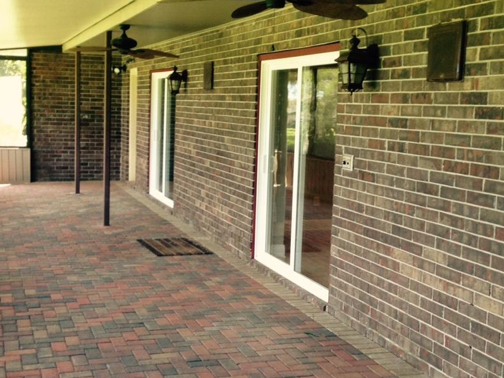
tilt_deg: -7.3
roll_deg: -1.8
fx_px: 772
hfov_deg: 36.1
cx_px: 214
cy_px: 189
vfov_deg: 27.5
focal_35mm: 53
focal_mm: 4.12
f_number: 2.4
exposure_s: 1/40
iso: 50
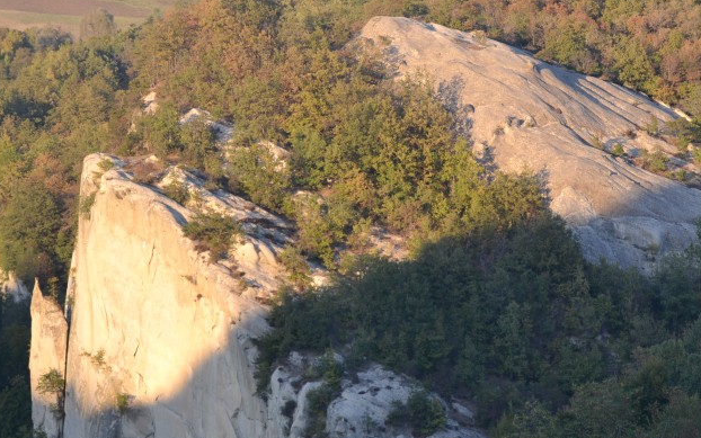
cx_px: 328
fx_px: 2711
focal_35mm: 142
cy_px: 281
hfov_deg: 14.7
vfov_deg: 9.2
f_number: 5.6
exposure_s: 1/125
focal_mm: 55
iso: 180
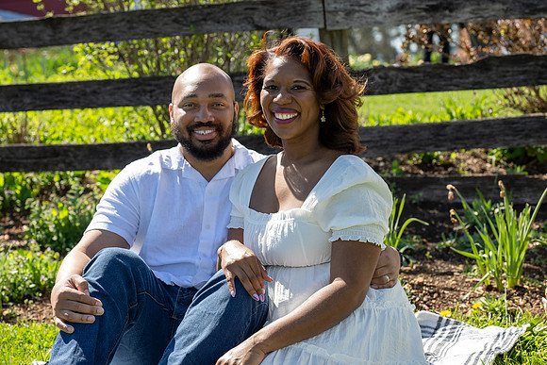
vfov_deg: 16.7
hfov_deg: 24.8
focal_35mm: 82
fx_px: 1246
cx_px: 274
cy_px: 182
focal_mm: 82
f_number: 5.6
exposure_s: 1/250
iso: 125
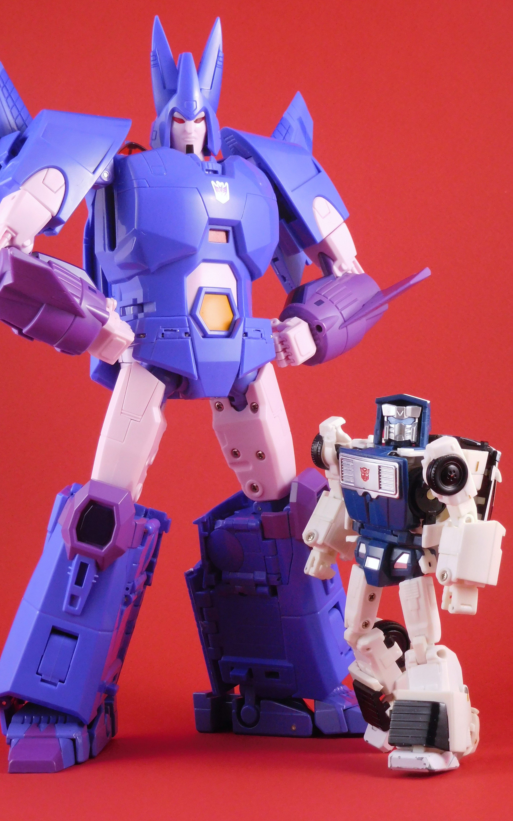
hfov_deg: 17.4
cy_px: 410
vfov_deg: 27.5
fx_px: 1678
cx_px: 222
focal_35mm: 75
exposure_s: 1/80
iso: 400
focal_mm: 12.5
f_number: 4.5
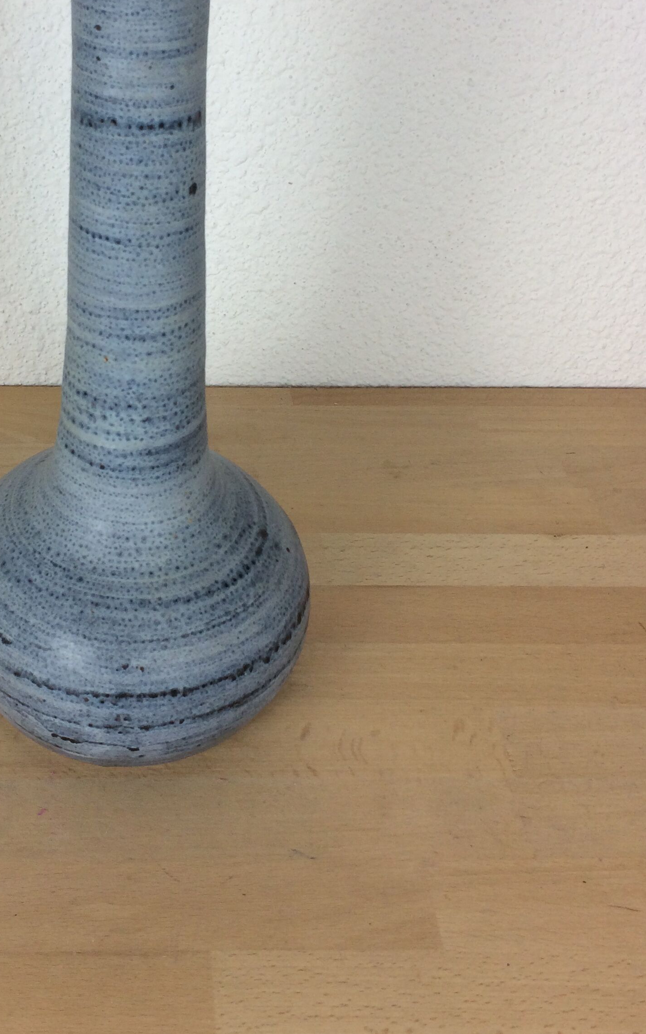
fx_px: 1239
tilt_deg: -33.7
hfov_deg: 28.6
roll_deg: -0.6
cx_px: 138
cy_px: 344
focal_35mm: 44
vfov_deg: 44.6
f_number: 2.2
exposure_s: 1/100
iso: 64
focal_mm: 4.15
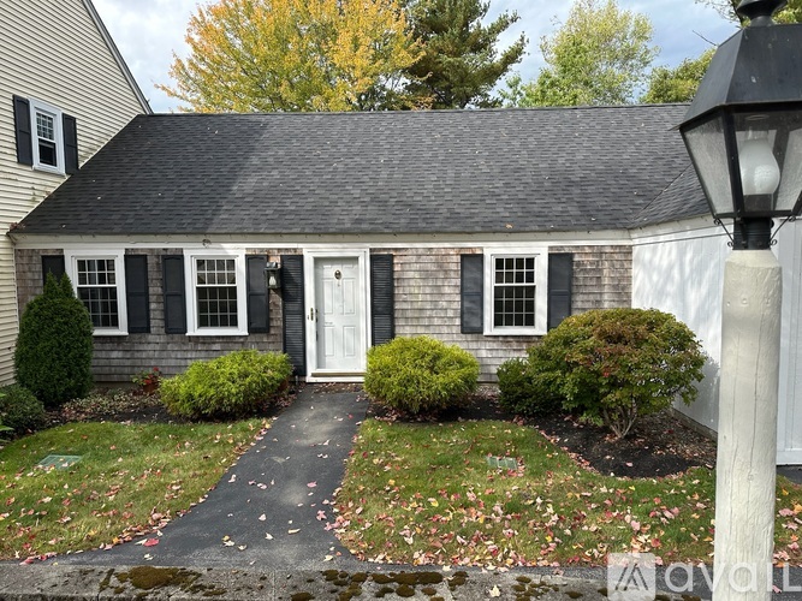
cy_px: 300
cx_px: 401
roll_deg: +0.3
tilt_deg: -4.7
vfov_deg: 56.8
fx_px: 556
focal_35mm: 24
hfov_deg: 71.6
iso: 80
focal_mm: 6.86
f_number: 1.78
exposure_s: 1/1107
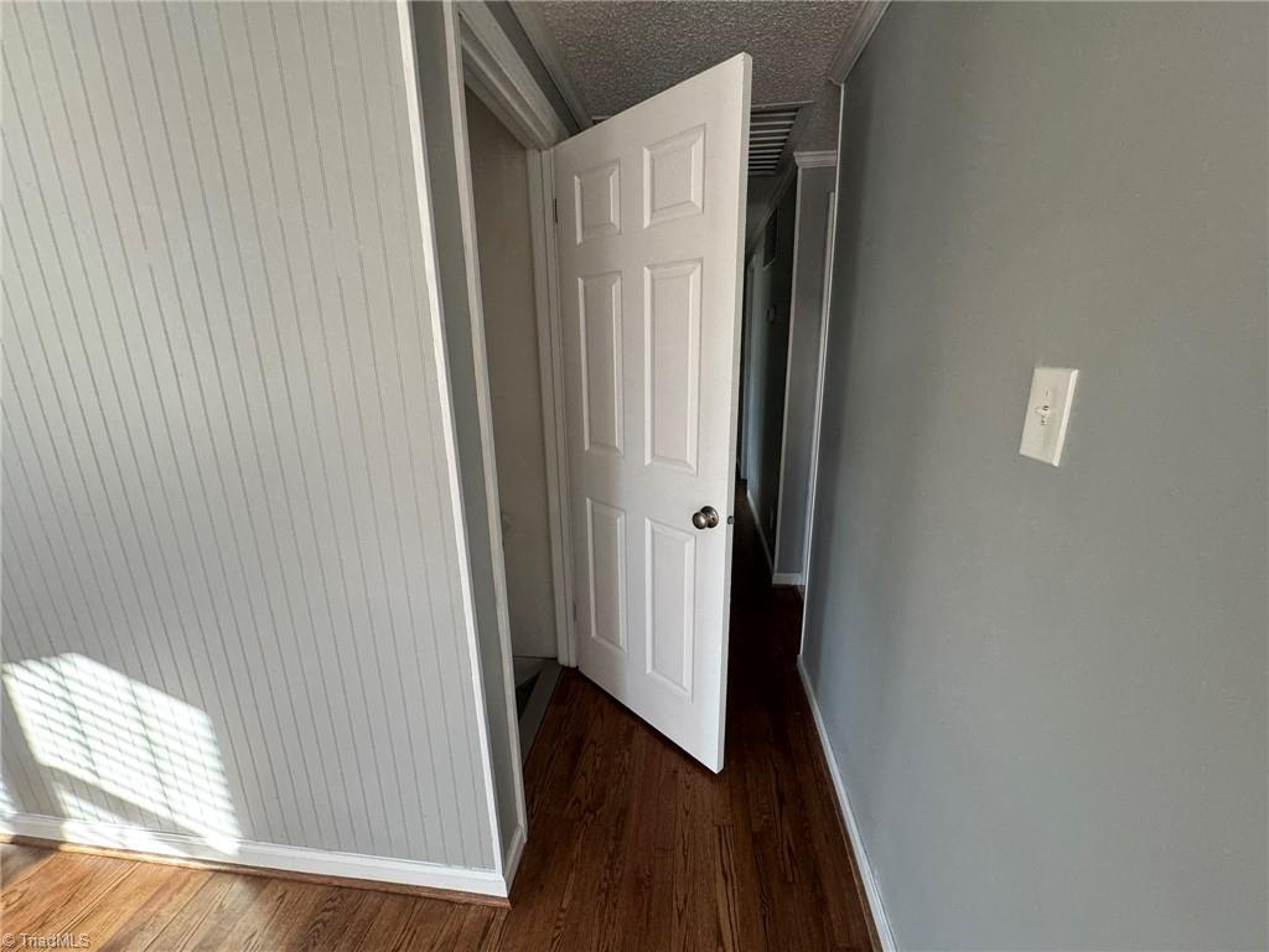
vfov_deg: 85.7
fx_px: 513
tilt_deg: -14.7
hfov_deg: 102.1
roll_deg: +1.5
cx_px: 634
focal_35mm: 14
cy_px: 476
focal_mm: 2.22
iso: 160
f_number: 2.2
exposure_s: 1/99
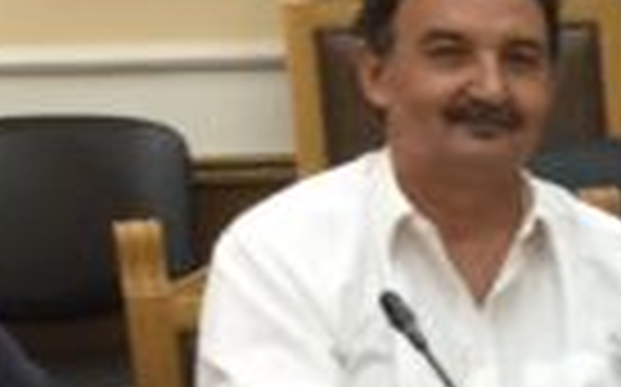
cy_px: 585
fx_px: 3095
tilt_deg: -12.2
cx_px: 1444
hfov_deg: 10.1
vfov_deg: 7.0
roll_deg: -0.5
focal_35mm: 183
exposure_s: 1/33
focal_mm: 3.3
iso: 80
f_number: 2.4
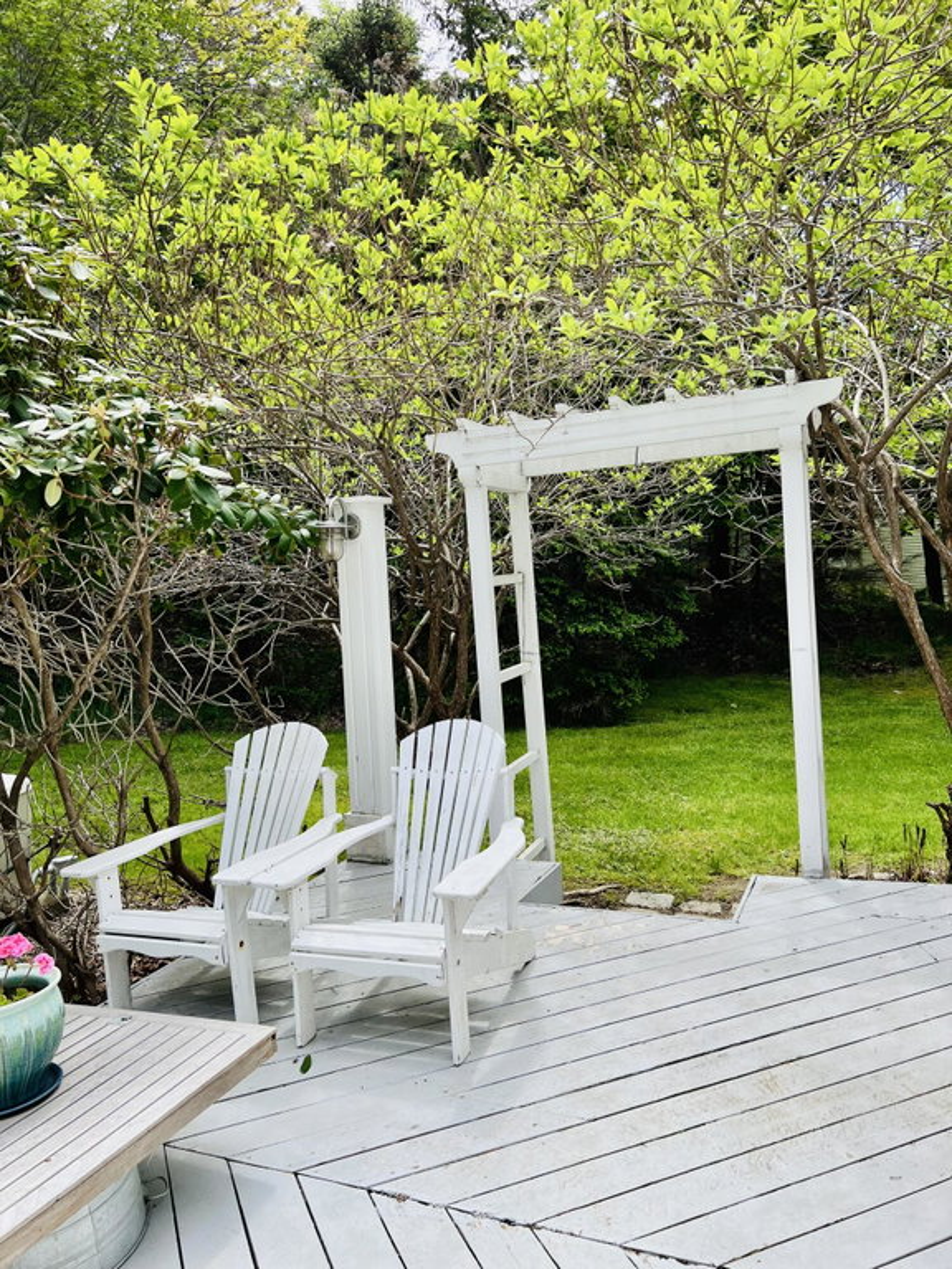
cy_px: 634
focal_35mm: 26
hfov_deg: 53.1
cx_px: 476
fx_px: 953
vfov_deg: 67.3
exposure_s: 1/1621
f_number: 1.5
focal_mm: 5.7
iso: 50
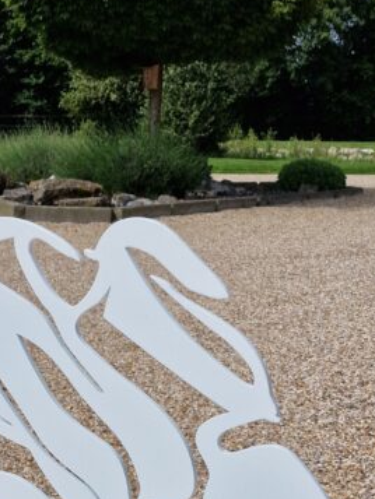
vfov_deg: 27.4
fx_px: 953
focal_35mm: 66
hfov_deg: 22.1
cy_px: 516
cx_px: 101
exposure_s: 1/3424
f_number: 1.8
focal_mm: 6.4
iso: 50
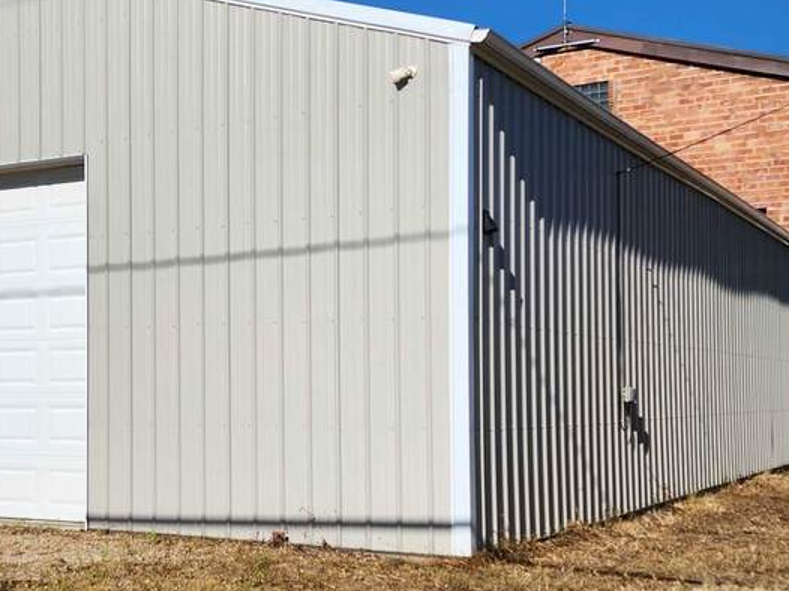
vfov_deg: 26.1
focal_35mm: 56
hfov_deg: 33.6
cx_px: 182
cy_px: 338
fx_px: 1276
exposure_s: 1/2234
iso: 12
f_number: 1.8
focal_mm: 6.4
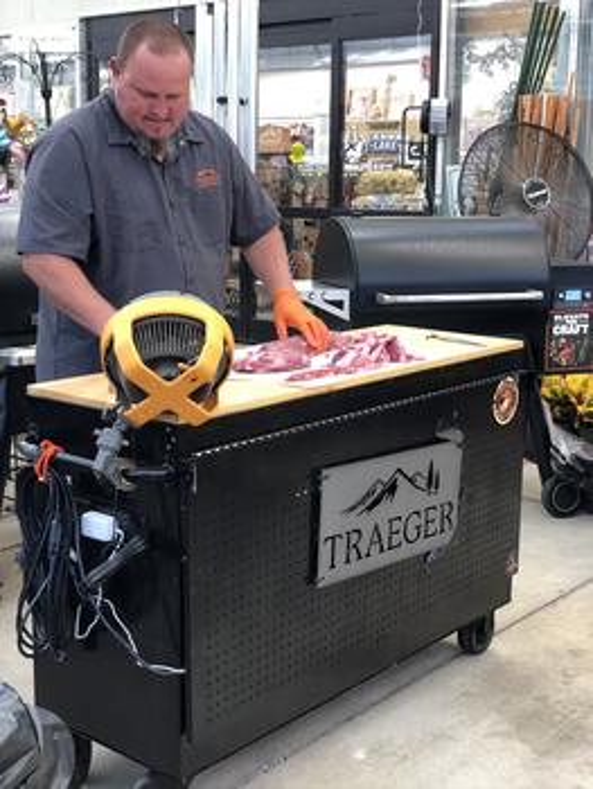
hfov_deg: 28.1
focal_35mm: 52
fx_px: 1186
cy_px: 394
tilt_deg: -10.6
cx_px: 296
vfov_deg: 36.8
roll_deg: -0.7
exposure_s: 1/40
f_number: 2.4
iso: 100
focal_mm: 6
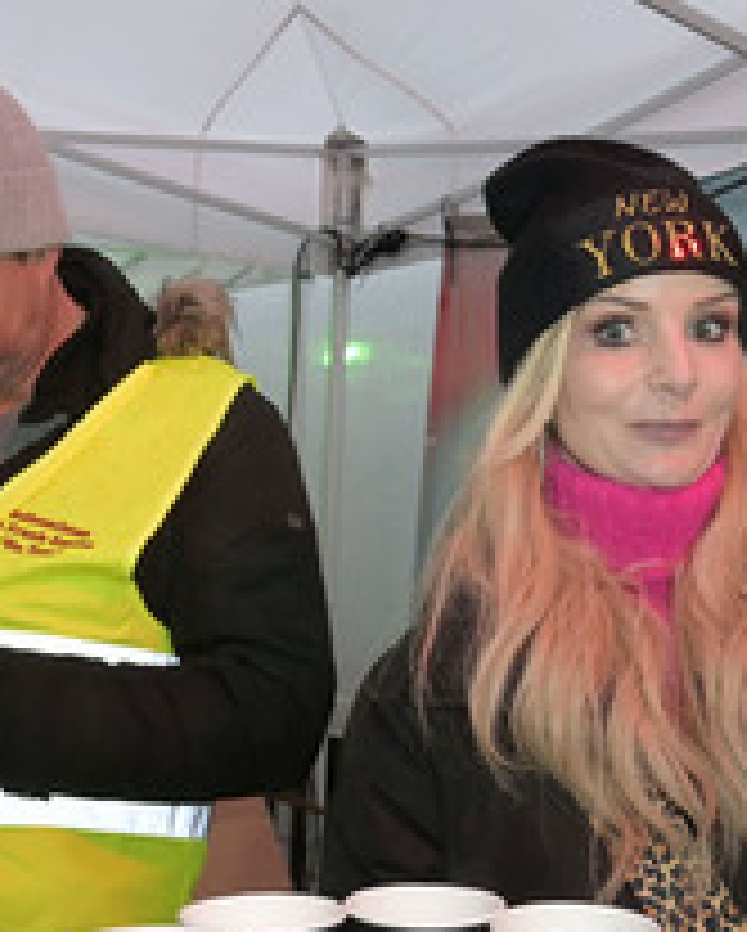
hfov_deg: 30.0
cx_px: 623
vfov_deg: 37.6
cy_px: 626
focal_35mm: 49
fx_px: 1352
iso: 1600
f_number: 6.3
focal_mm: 24
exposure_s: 1/160
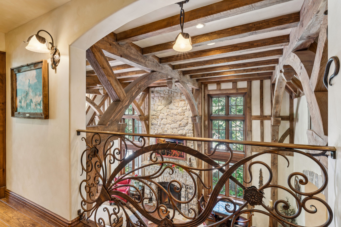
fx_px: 164
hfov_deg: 92.3
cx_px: 170
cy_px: 114
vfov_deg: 69.5
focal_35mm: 17
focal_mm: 17.3
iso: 100
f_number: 13
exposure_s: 2
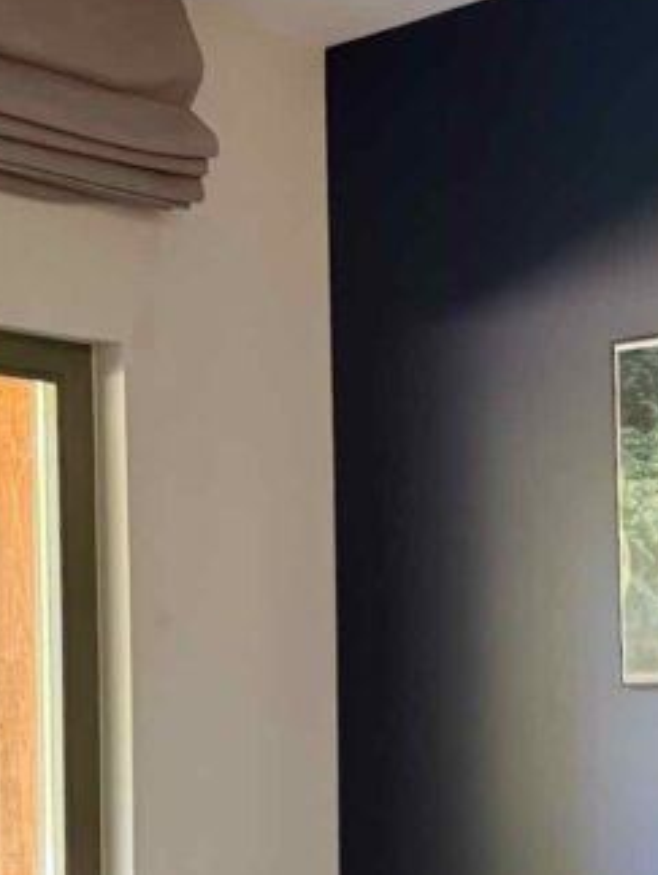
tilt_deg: -0.6
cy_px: 696
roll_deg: +2.4
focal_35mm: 76
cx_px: 696
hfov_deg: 18.8
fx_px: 1922
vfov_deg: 25.2
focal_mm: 6.76
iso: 400
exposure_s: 1/60
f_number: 1.78
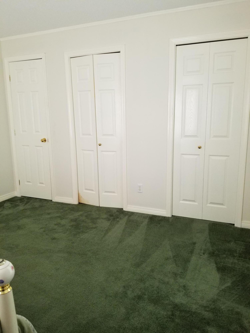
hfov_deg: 53.1
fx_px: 250
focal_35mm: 26
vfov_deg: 67.3
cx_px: 125
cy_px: 166
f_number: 1.7
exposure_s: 1/33
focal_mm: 4.25
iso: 200
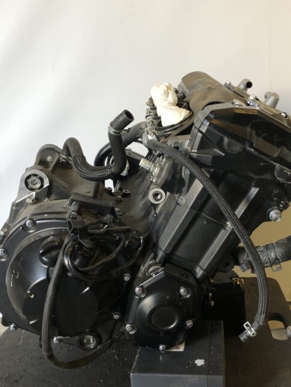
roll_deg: +4.4
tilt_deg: -3.4
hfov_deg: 40.7
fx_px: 392
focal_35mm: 35
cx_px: 151
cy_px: 155
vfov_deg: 52.3
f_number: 1.8
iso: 40
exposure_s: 1/17
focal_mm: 3.99
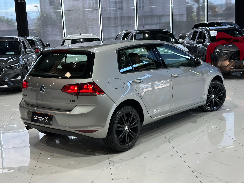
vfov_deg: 30.3
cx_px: 122
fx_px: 338
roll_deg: +2.6
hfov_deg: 39.7
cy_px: 92
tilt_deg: -10.2
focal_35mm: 48
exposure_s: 1/120
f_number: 1.78
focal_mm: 6.86
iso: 125
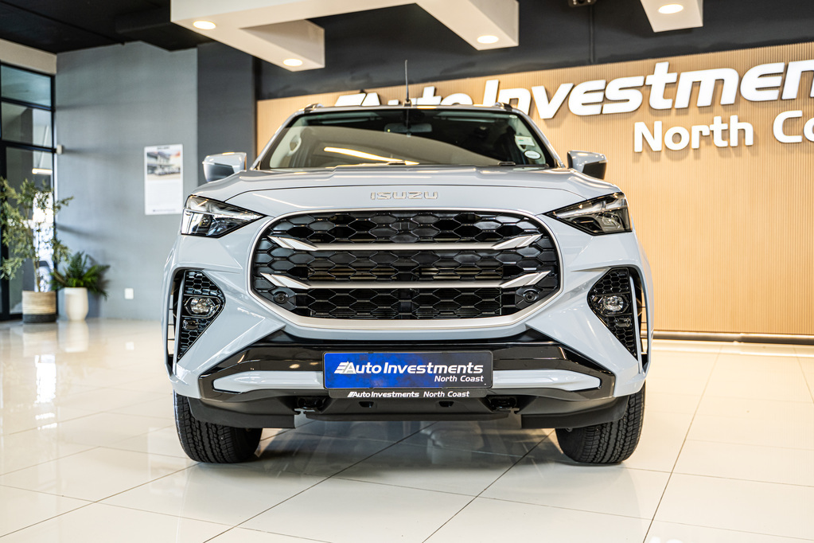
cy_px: 272
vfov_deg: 38.4
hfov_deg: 55.1
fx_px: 780
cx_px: 407
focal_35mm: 34
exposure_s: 1/125
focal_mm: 34.5
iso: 640
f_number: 2.8
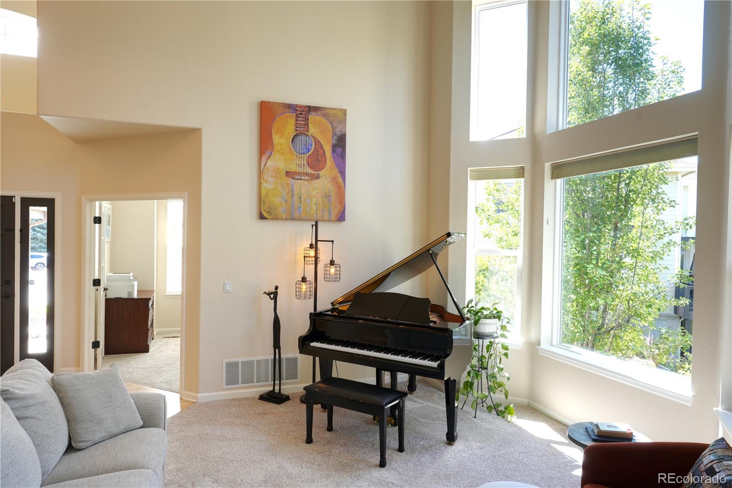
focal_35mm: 23
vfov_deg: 55.1
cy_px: 244
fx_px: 468
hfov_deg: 76.1
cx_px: 366
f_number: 8
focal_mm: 23
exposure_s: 1/60
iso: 400
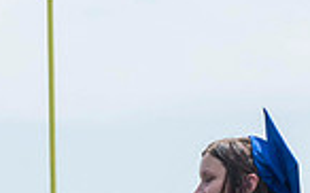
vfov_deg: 2.5
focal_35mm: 530
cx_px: -78
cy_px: 250
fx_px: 4474
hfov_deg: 4.0
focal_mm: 70
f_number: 13
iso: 200
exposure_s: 1/250
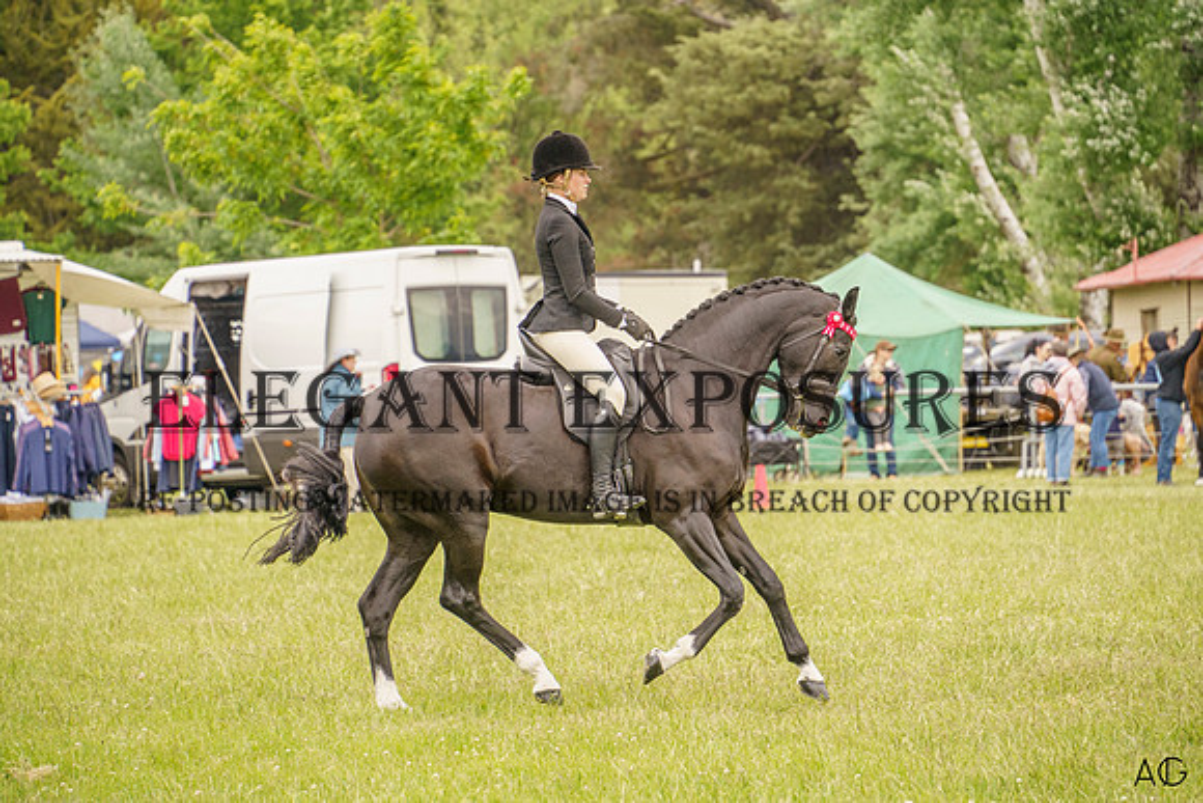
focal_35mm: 207
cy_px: 411
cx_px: 618
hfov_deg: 9.9
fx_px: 6927
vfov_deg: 6.6
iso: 1250
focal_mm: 200
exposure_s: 1/1600
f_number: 5.6
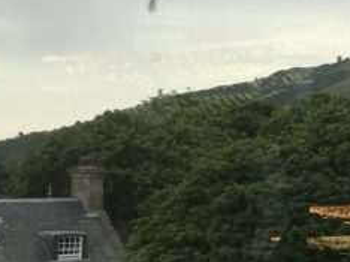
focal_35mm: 127
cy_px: 123
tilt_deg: +2.9
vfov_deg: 11.7
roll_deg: +0.2
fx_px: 1283
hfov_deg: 13.5
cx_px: 676
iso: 32
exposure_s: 1/412
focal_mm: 4.15
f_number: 2.2
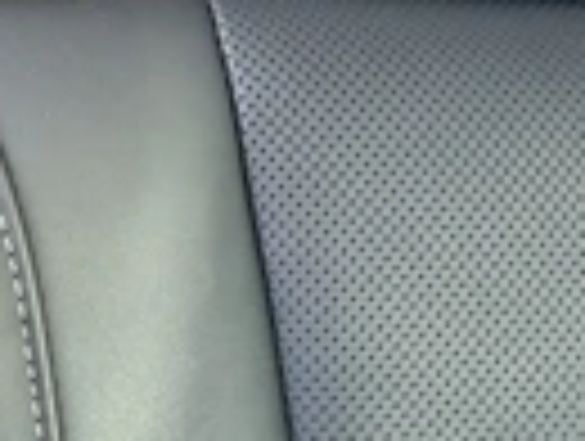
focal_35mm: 86
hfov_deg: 22.7
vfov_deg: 16.1
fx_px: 1456
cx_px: 328
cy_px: -162
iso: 64
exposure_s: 1/71
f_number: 1.8
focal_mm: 3
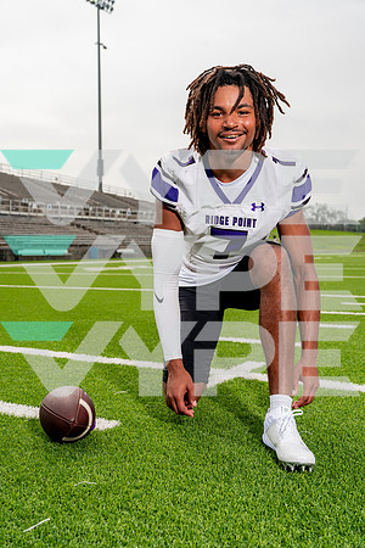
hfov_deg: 34.2
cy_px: 274
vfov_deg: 49.6
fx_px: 593
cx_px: 182
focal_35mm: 39
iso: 100
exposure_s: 1/640
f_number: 5.6
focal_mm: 39
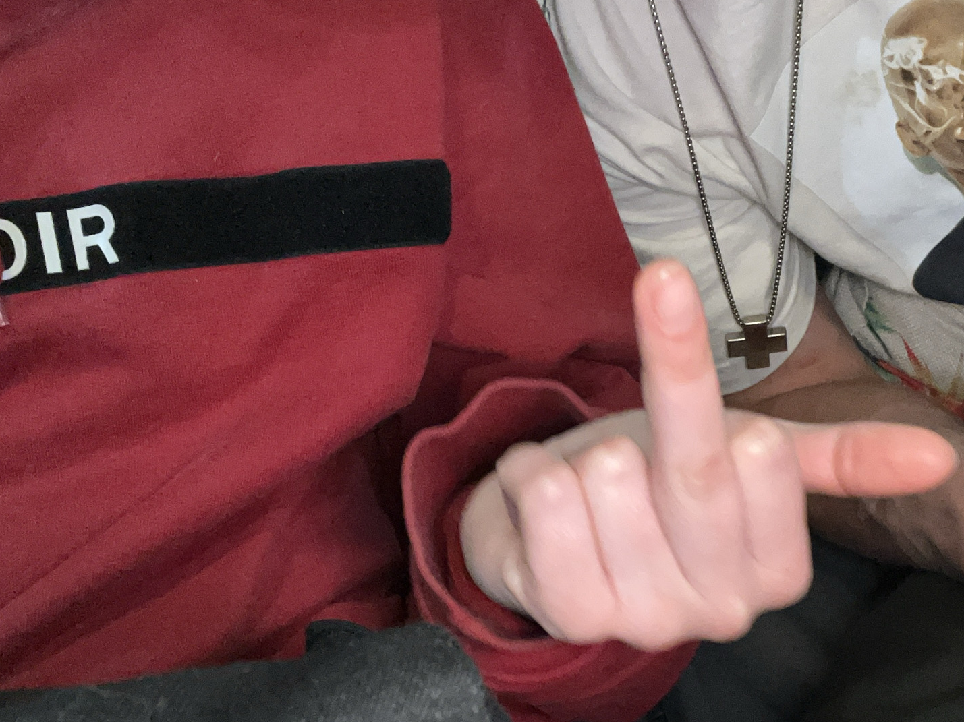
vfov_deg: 34.2
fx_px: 1169
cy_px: 452
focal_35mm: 42
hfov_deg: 44.4
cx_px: 606
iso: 640
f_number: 2.2
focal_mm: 2.71
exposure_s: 1/18
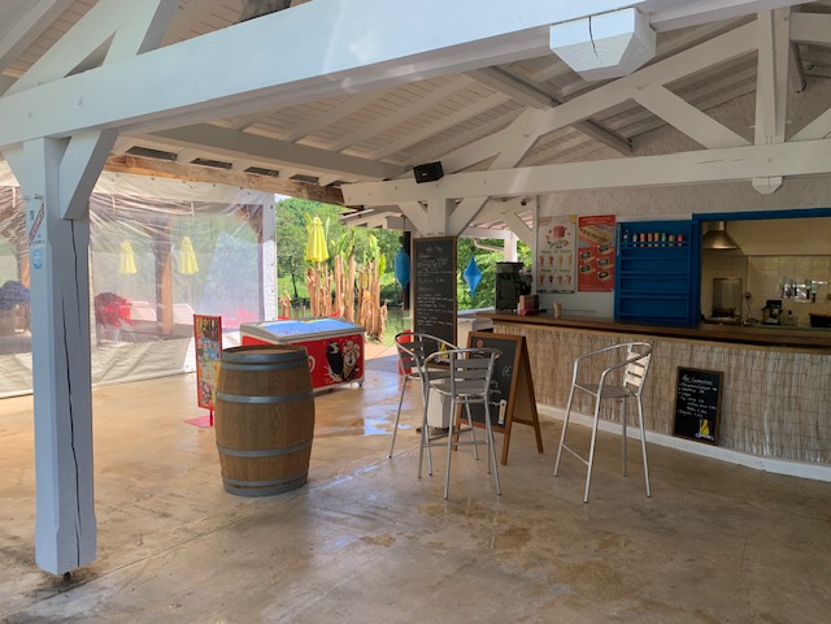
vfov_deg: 53.1
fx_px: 624
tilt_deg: -4.5
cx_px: 416
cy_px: 312
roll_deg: -0.1
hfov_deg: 67.3
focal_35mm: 26
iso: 25
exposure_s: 1/350
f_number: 1.8
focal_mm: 4.25
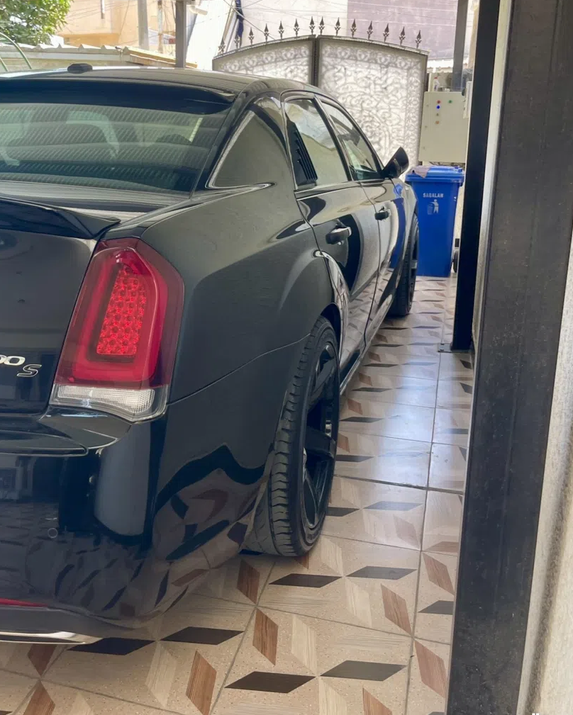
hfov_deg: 44.4
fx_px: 699
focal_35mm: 33
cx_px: 240
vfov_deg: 53.9
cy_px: 297
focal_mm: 5.1
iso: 32
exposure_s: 1/146
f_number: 1.6
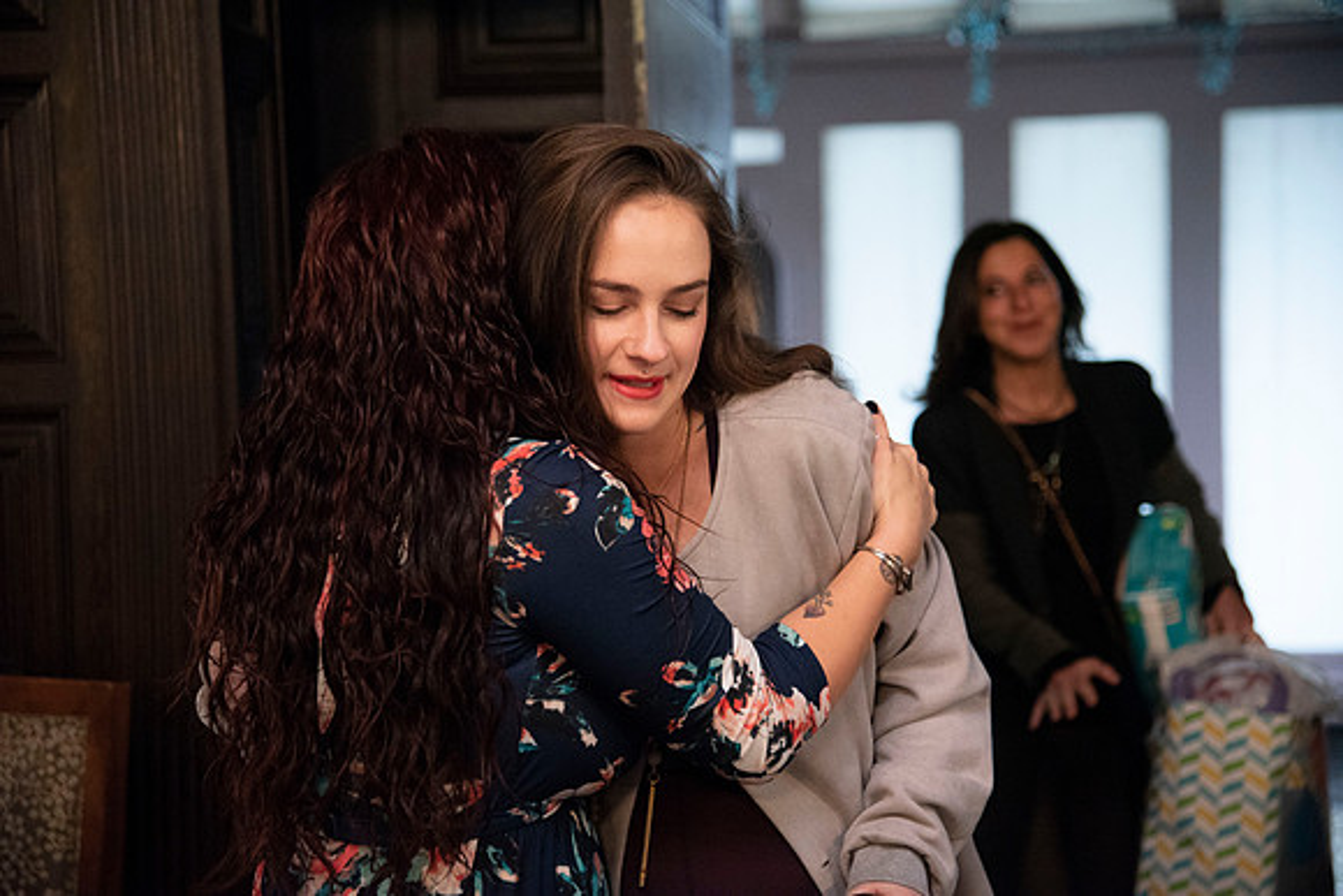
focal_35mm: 78
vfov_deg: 17.5
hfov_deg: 26.0
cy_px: 448
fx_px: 2910
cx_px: 672
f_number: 4
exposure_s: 1/200
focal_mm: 78
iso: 3200
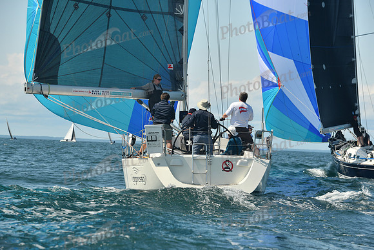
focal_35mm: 140
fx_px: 1455
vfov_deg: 9.8
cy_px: 125
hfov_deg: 14.7
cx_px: 187
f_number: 8
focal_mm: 140
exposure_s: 1/640
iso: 320
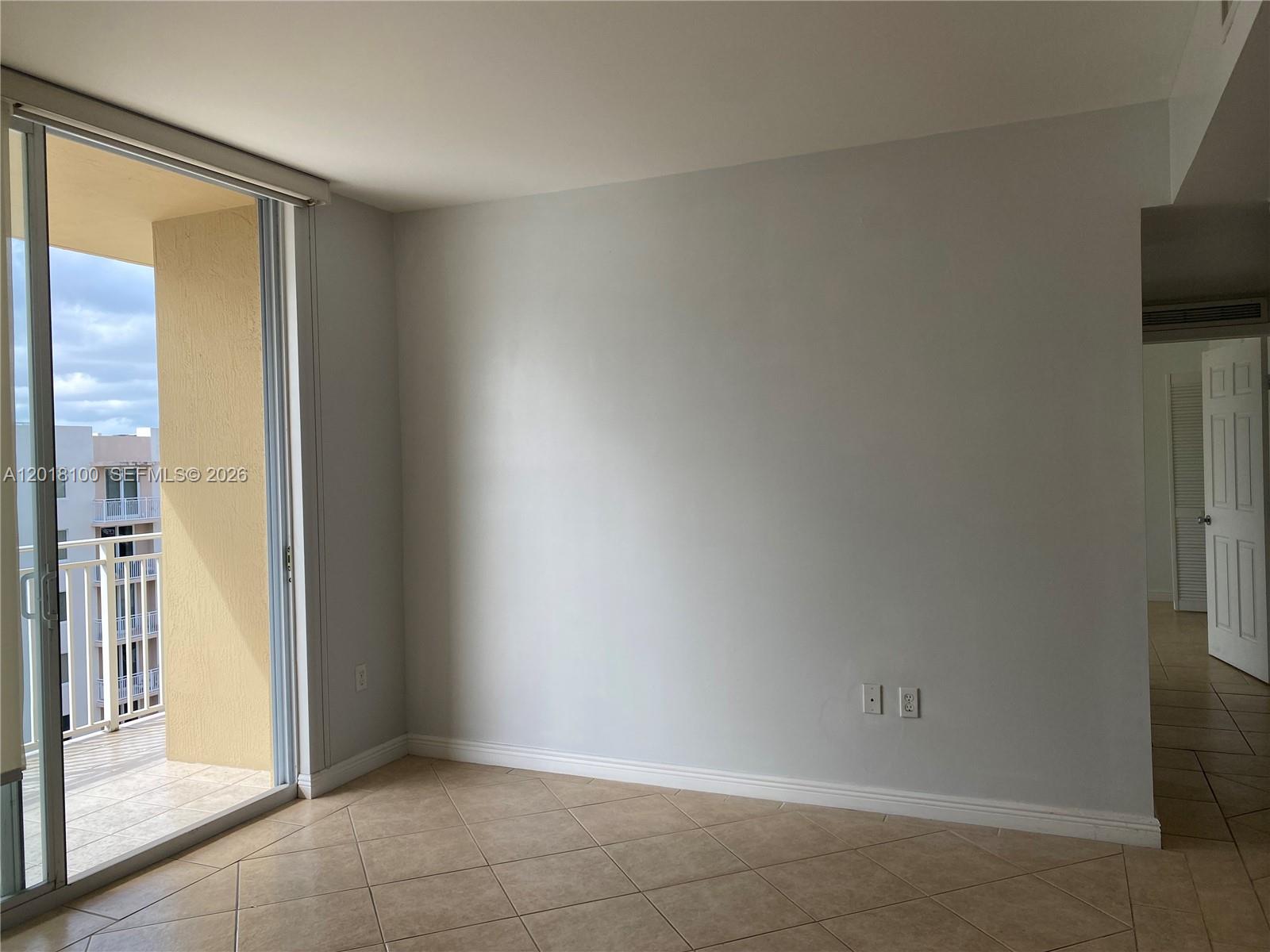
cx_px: 635
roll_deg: +1.8
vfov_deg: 53.1
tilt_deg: -0.9
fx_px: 954
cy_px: 476
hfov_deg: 67.3
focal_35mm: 26
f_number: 1.8
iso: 32
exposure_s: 1/767
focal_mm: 4.25
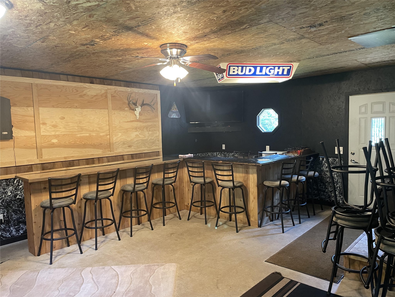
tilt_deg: -4.6
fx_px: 297
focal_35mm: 26
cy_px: 148
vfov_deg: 53.1
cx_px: 198
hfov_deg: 67.3
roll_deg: +2.6
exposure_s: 1/60
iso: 250
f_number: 1.6
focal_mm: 4.2
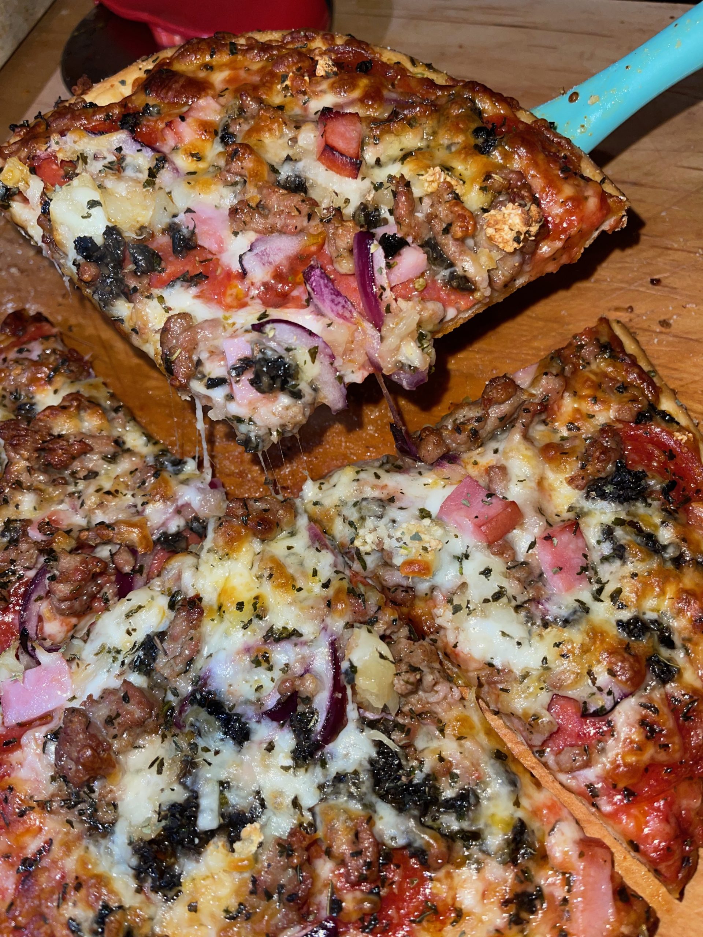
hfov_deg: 53.1
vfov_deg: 67.3
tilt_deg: -59.6
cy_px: 468
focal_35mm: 26
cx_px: 352
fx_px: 704
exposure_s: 1/60
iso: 32
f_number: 1.6
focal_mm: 5.1
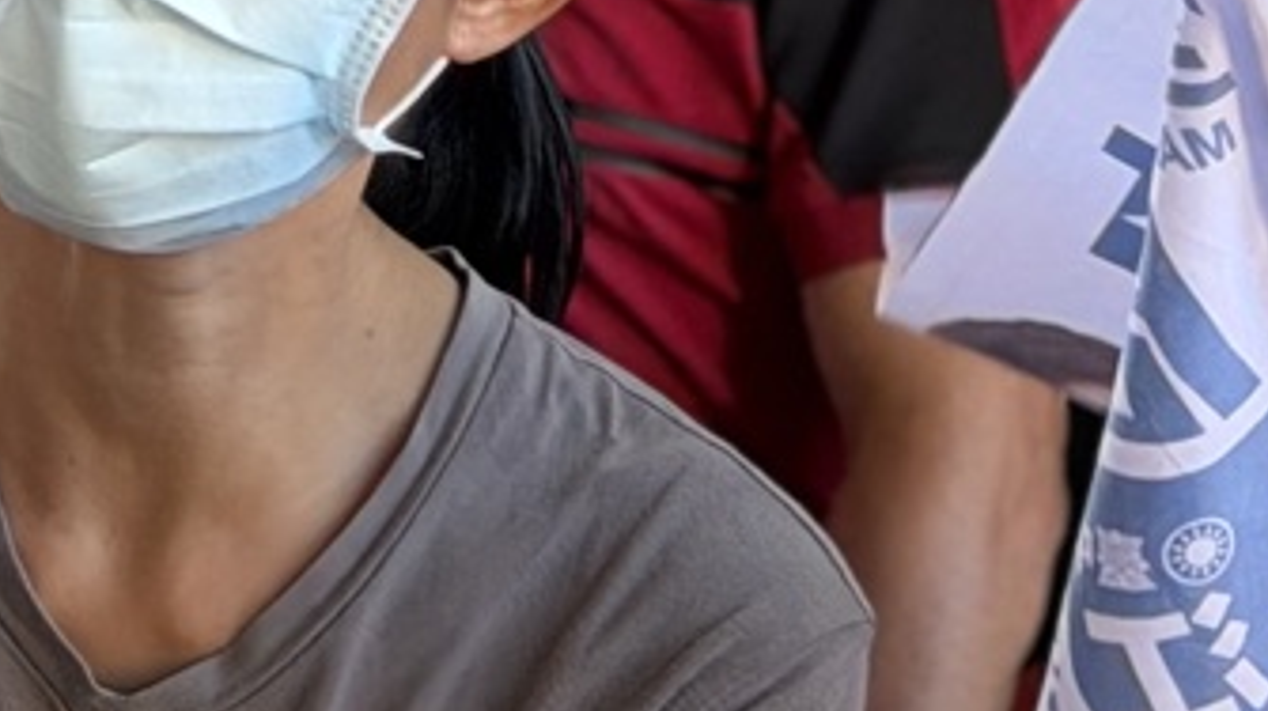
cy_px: -1483
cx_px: -606
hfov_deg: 8.4
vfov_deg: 4.6
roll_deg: -1.4
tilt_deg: -7.3
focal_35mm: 250
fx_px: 8401
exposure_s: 1/121
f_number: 1.78
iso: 80
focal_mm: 6.76
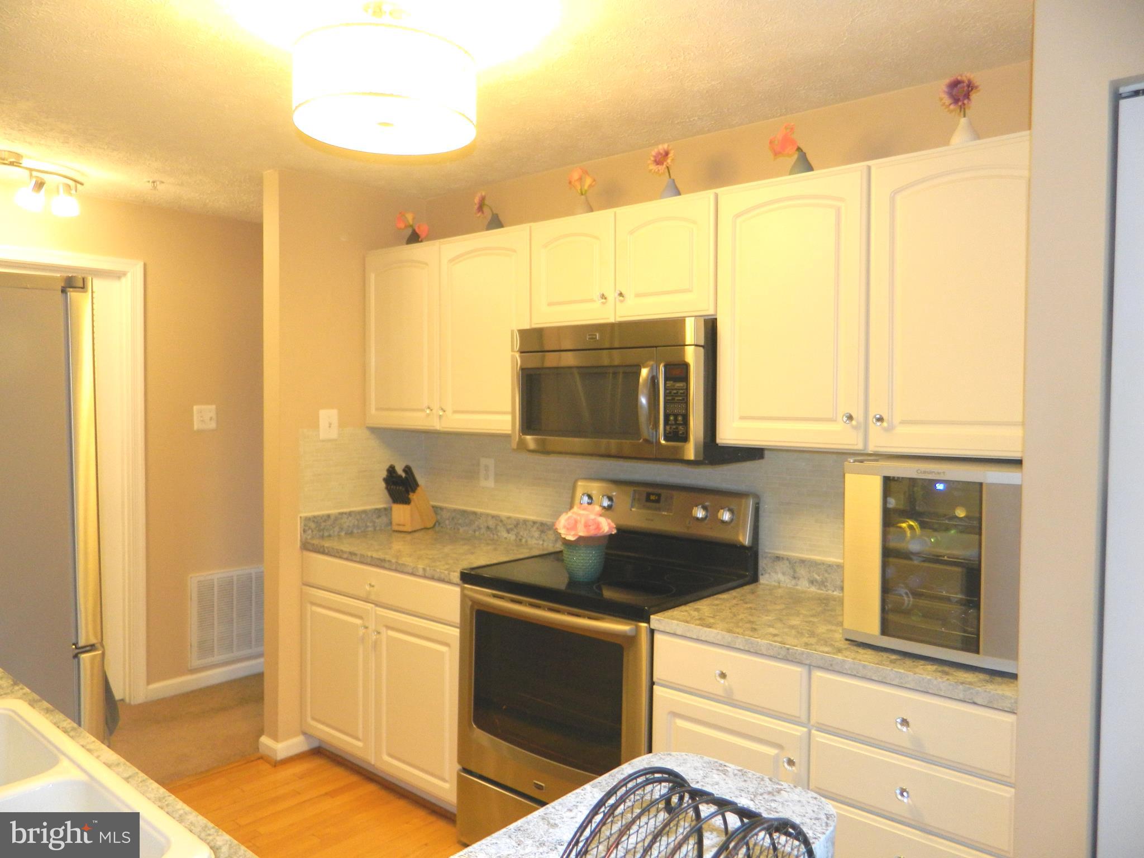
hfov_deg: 69.4
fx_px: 826
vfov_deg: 54.9
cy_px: 429
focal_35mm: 25
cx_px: 572
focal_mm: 4.5
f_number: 3.1
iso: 200
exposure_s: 1/30
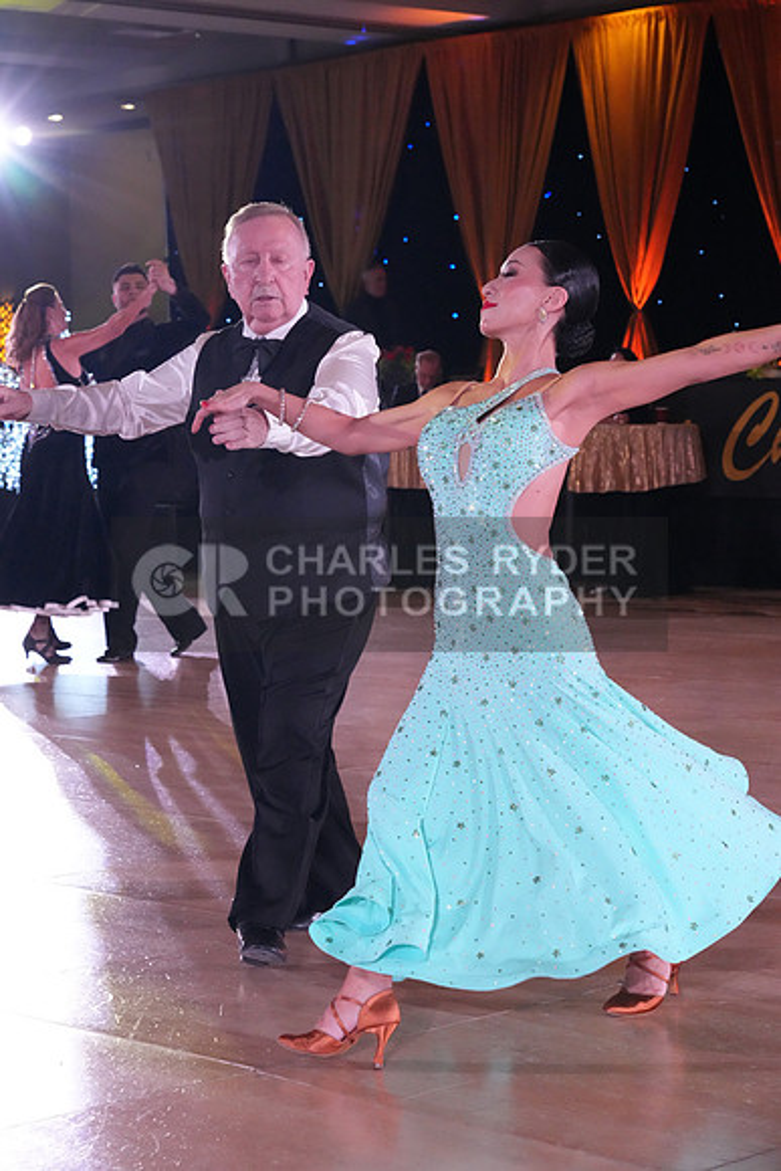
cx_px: 390
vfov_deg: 24.8
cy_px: 586
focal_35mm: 82
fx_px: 2667
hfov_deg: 16.7
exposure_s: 1/400
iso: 10000
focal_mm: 82
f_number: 7.1
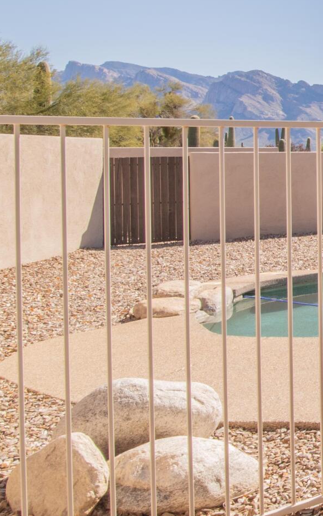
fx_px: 732
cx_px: 725
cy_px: 149
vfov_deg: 38.2
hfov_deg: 15.9
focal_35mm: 52
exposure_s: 1/50
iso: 200
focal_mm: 16
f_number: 22
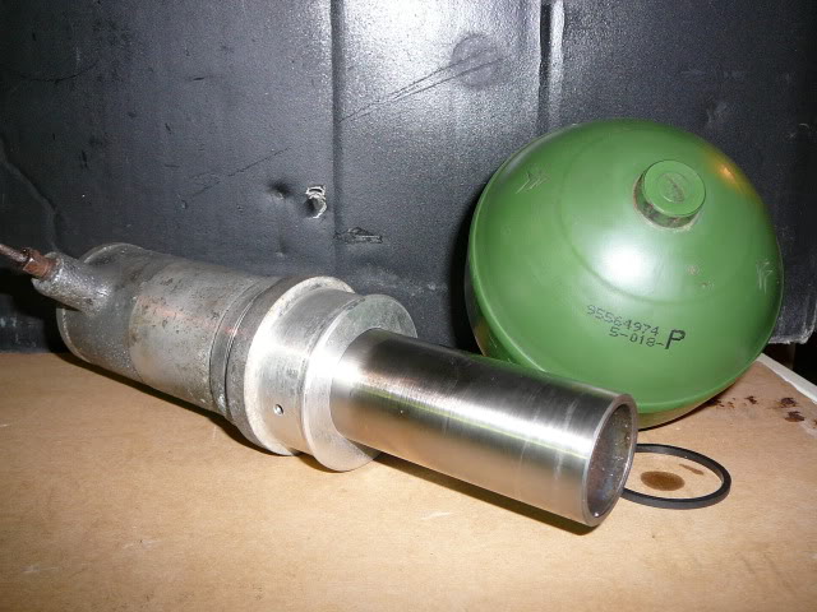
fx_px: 826
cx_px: 408
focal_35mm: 35
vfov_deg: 40.7
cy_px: 306
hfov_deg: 52.6
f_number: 2.8
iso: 100
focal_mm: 5.2
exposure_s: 1/30
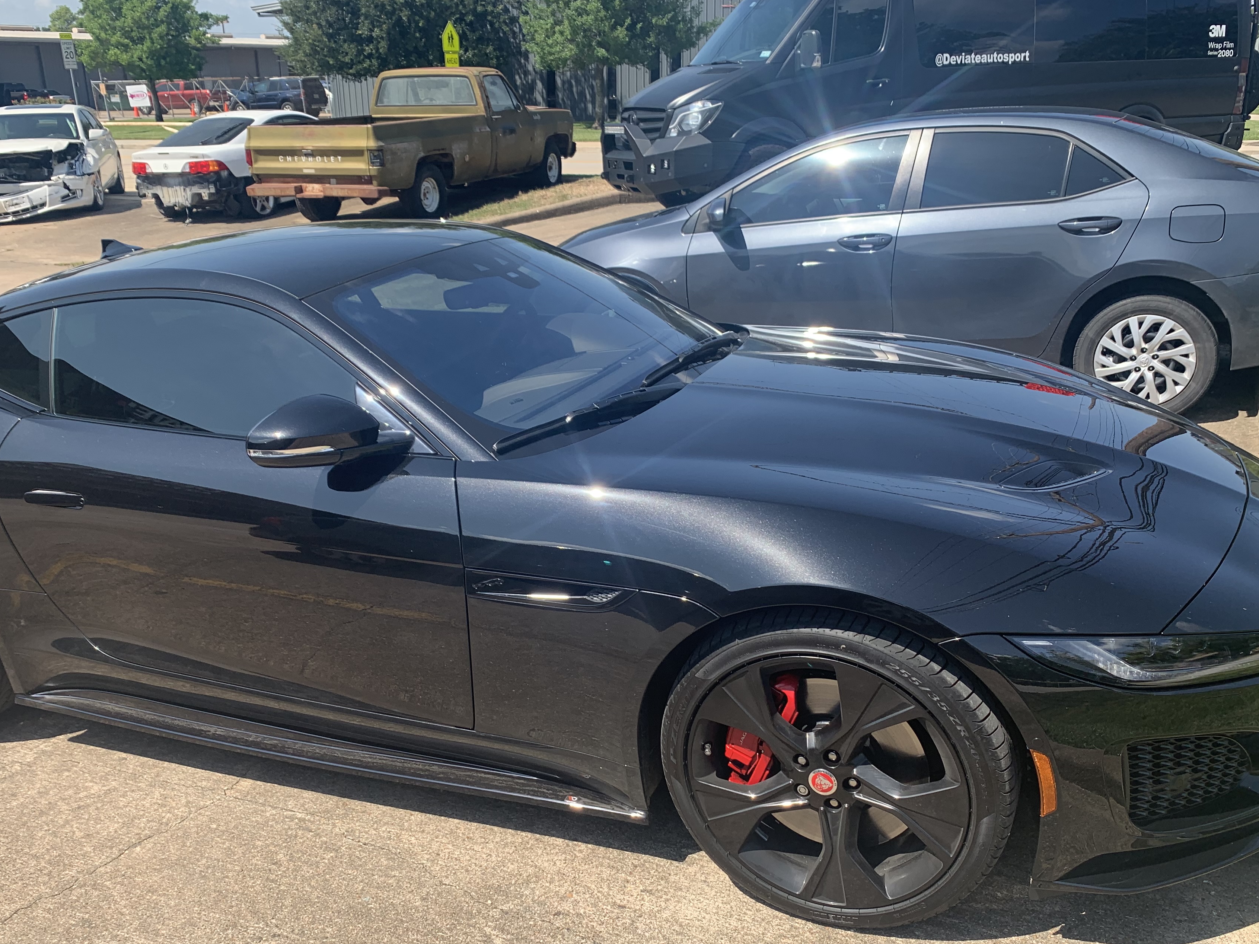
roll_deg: +0.6
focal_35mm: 31
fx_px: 1127
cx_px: 594
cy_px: 538
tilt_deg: -20.1
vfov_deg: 45.3
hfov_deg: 58.3
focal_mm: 4.25
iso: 25
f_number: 1.8
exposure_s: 1/1250
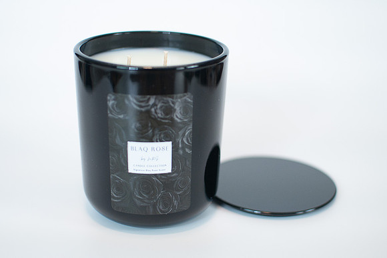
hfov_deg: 36.8
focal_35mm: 54
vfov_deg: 25.0
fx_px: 582
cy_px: 129
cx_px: 194
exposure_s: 1/200
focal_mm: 35
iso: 200
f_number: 2.5
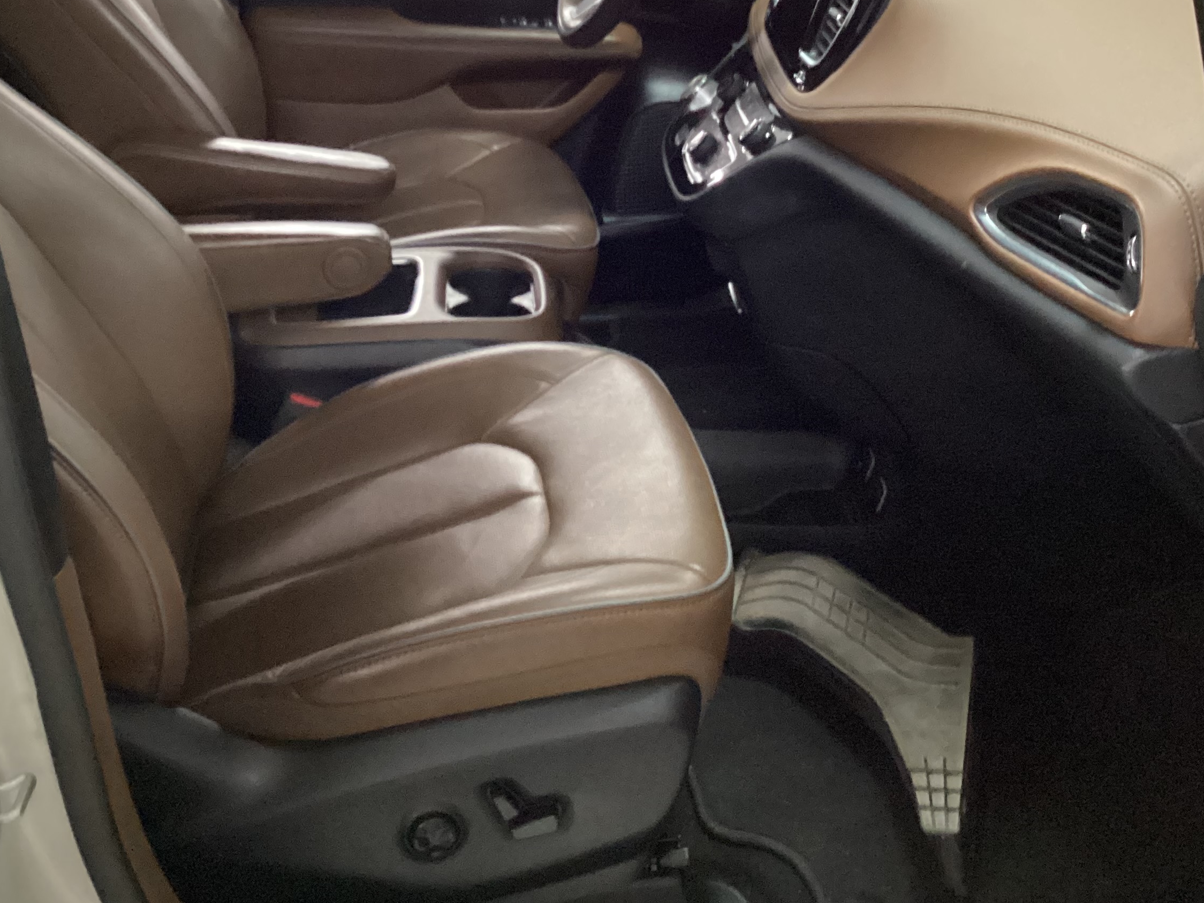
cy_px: 253
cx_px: 542
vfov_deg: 31.7
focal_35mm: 45
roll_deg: +2.4
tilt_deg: -21.4
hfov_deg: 42.0
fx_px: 1565
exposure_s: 1/30
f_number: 2.4
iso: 640
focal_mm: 3.3
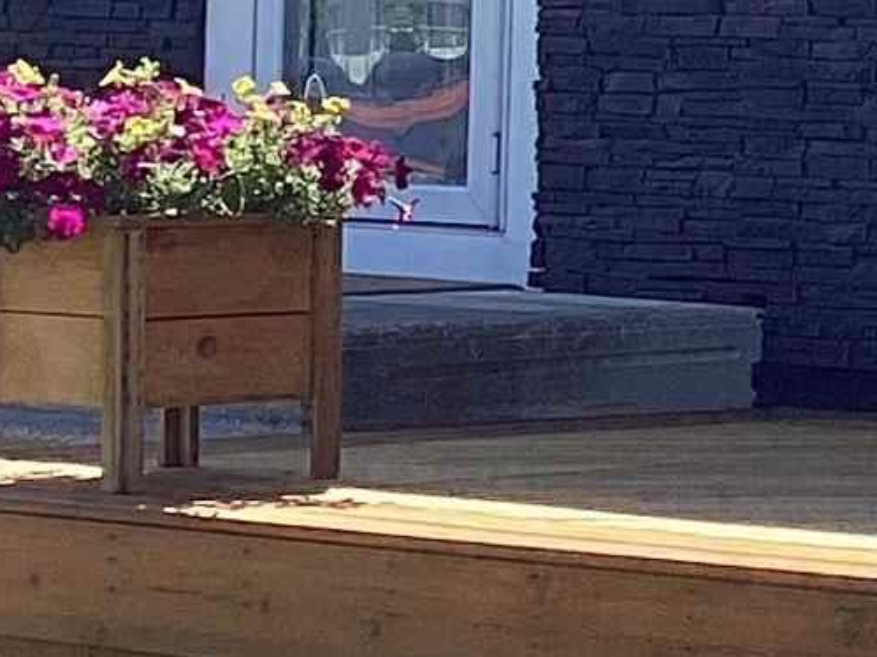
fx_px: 4838
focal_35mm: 191
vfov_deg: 7.8
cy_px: 83
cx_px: 2269
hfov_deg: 9.1
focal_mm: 3.3
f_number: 2.4
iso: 25
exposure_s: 1/562
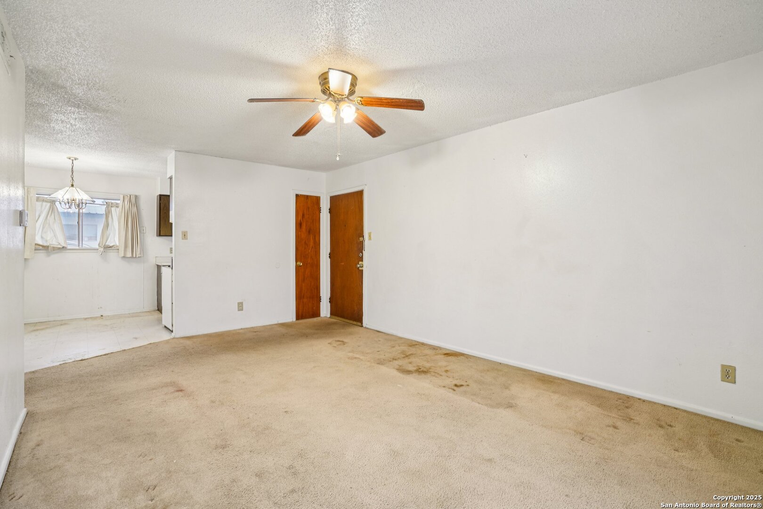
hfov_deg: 96.7
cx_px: 382
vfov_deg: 73.7
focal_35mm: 16
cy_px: 254
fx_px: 339
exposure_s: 1/8
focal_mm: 16
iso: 400
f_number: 8
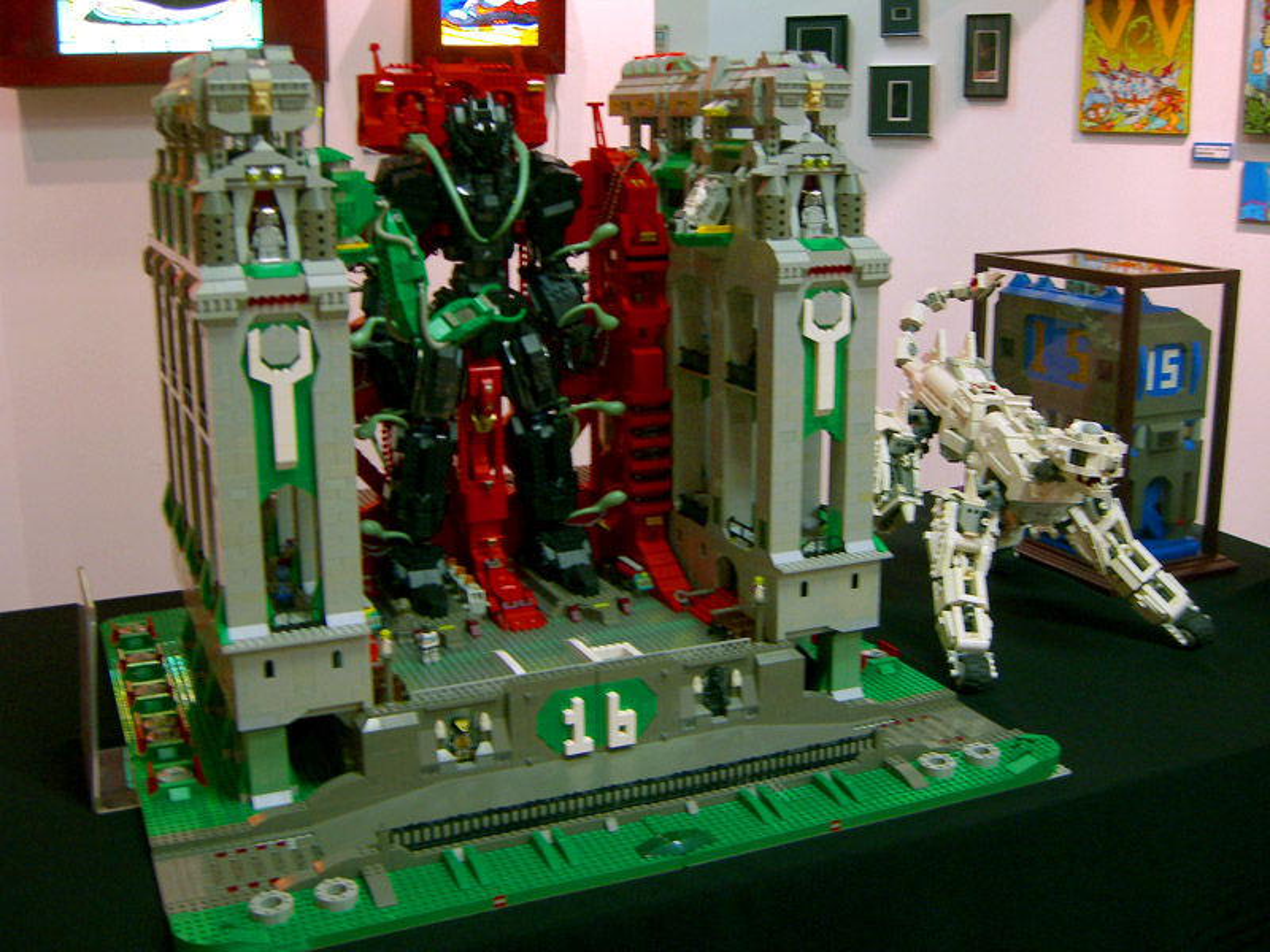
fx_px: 1394
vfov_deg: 37.7
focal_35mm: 38
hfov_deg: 49.0
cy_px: 476
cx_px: 635
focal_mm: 7.9
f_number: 2.8
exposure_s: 1/6
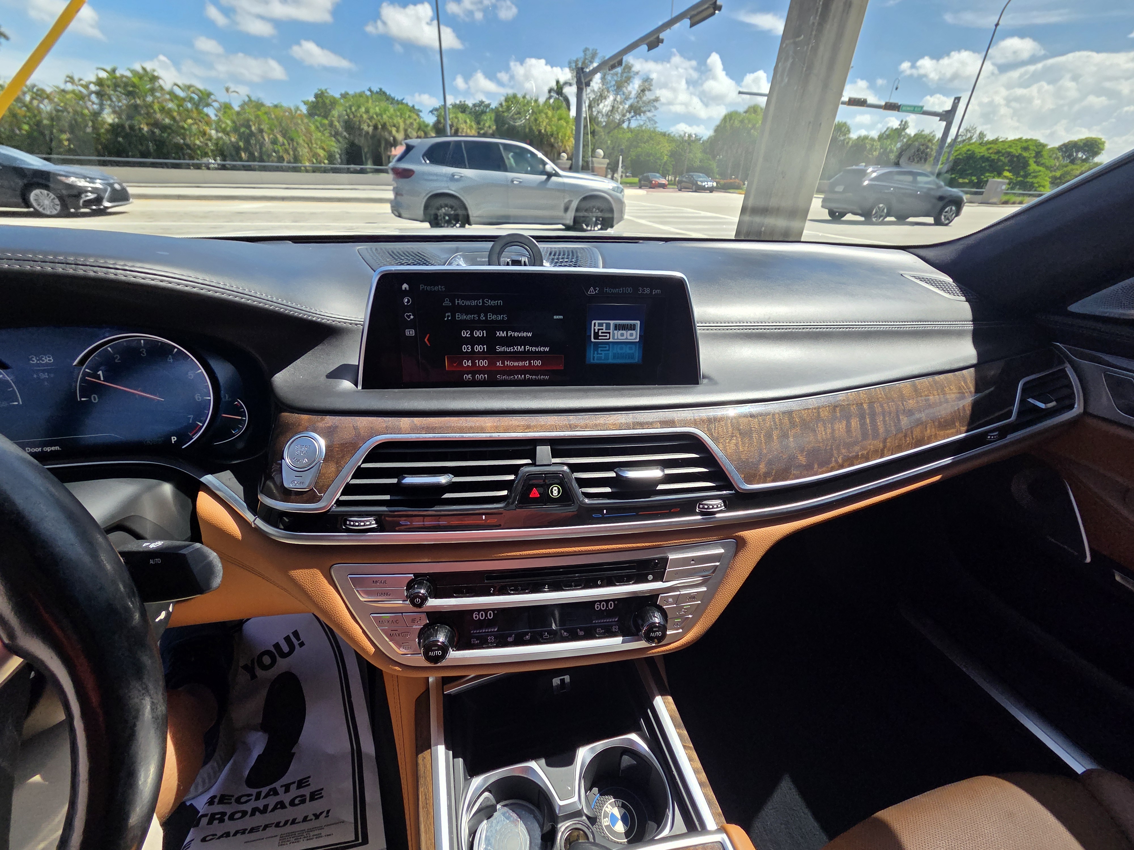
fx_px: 426
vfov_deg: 89.9
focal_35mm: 13
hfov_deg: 106.2
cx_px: 567
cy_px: 425
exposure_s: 1/777
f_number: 2.2
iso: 50
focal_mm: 2.2
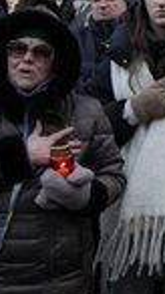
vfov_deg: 24.7
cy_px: 124
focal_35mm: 86
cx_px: 113
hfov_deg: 14.0
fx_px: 670
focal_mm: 20
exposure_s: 1/100
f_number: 5.6
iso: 640
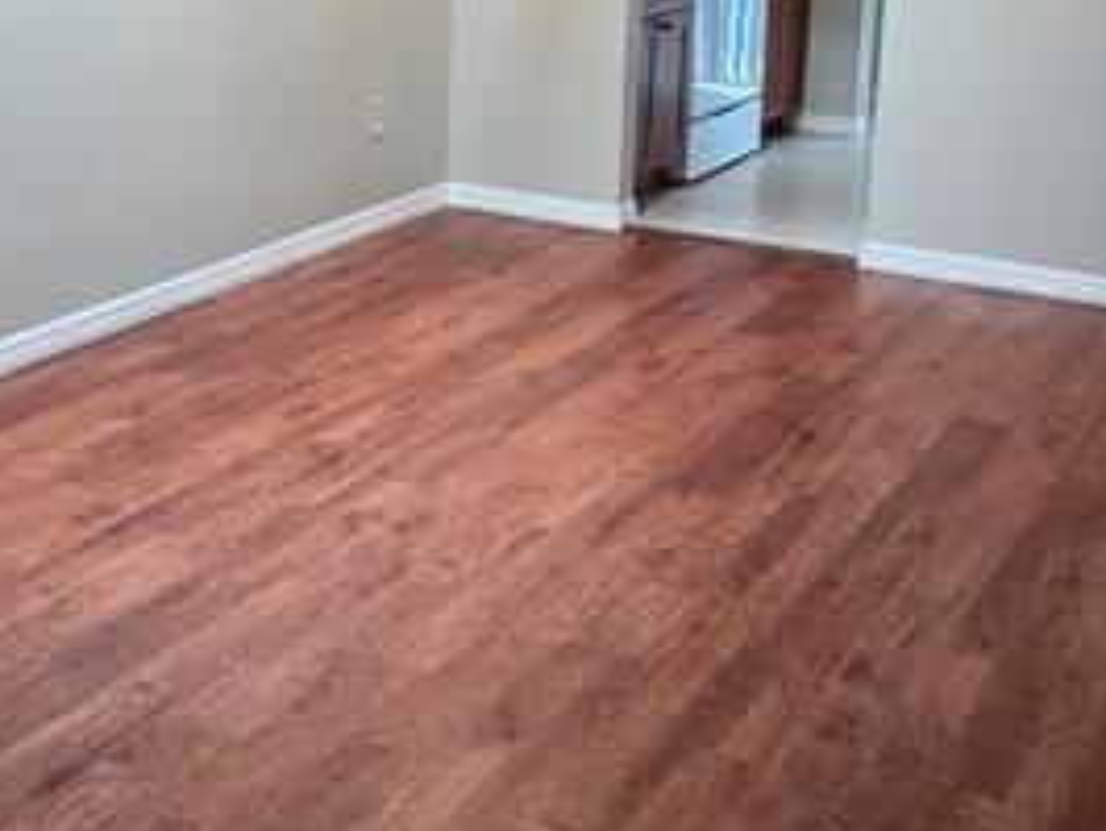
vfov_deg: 28.6
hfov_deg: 37.8
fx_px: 1599
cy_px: 183
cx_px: 383
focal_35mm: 50
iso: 500
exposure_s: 1/60
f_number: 2.2
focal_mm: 2.2
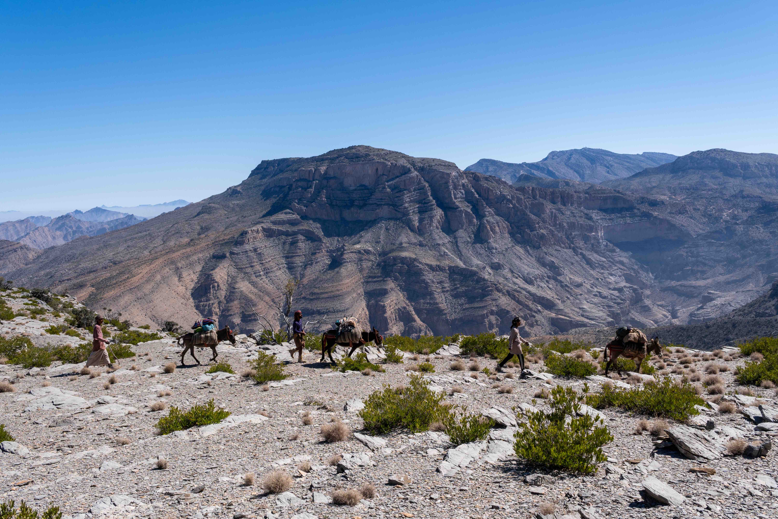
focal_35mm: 33
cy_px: 260
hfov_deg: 57.2
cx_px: 389
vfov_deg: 40.0
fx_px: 713
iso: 100
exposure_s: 1/800
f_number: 8
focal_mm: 22
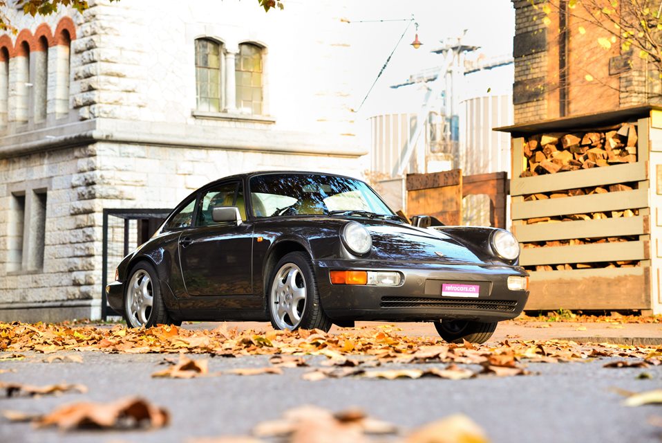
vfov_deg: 14.0
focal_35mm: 98
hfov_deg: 20.8
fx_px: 1803
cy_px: 222
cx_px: 331
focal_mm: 98
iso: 400
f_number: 5.6
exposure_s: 1/100
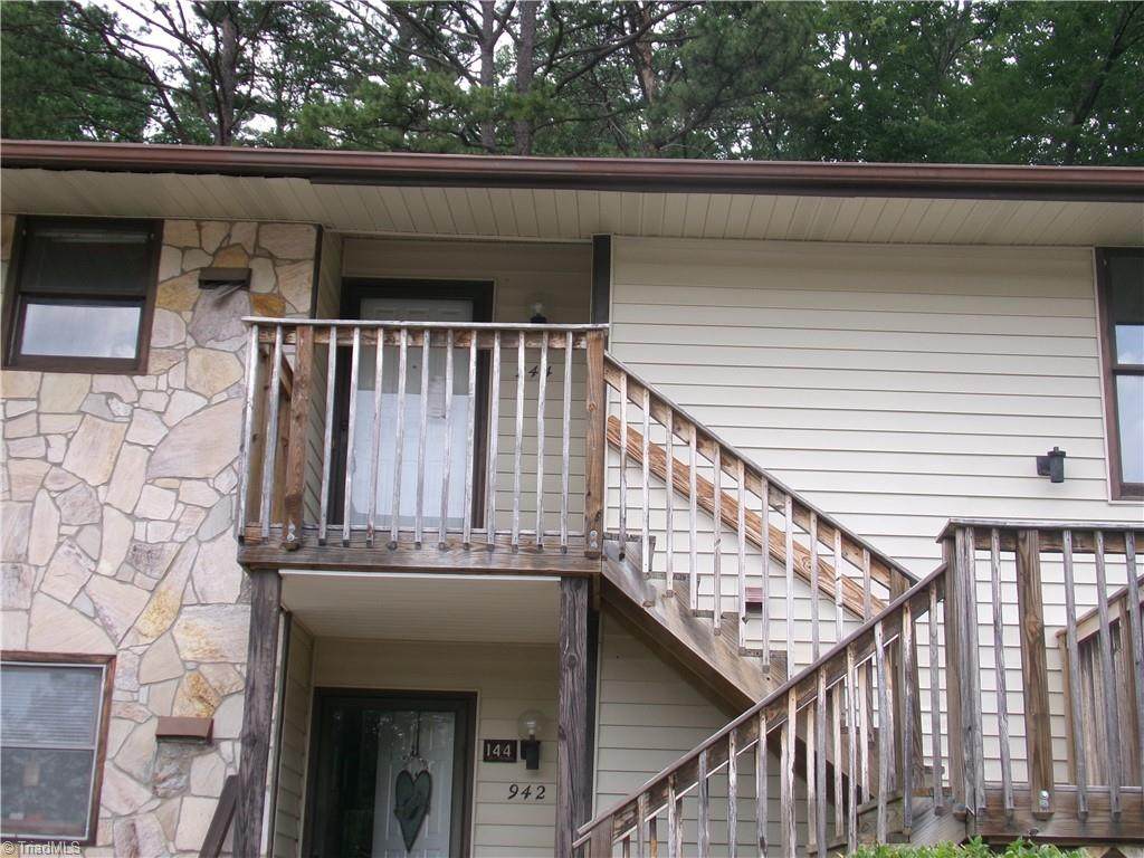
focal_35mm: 48
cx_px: 572
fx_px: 1586
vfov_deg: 30.3
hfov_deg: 39.7
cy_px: 429
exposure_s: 1/200
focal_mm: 8.5
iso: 100
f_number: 4.2
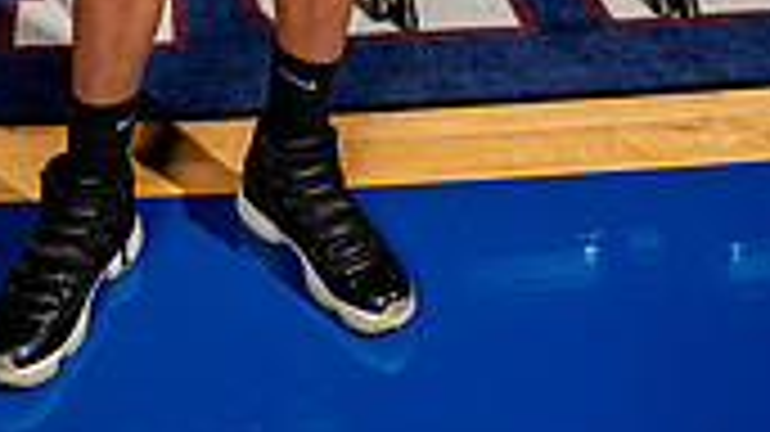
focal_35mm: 66
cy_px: -518
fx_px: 1347
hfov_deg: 31.3
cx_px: 180
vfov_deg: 14.2
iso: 250
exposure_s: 1/125
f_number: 7.1
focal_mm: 24
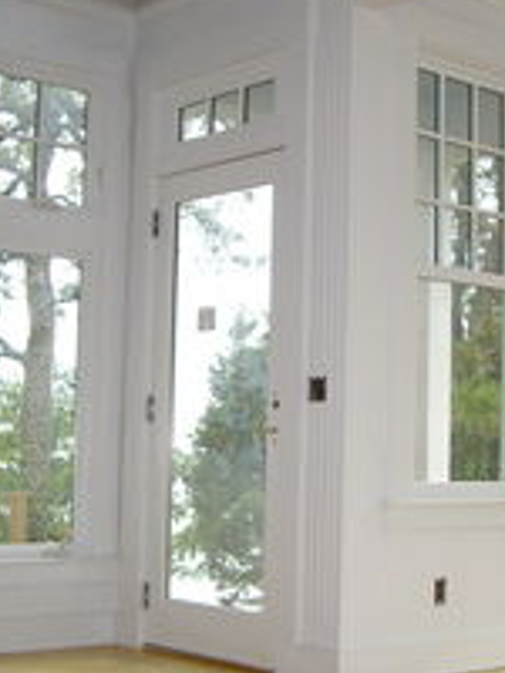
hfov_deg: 20.9
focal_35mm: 70
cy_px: 336
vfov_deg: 27.8
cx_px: 360
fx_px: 1362
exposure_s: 1/200
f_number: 2.7
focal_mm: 6.2
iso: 100
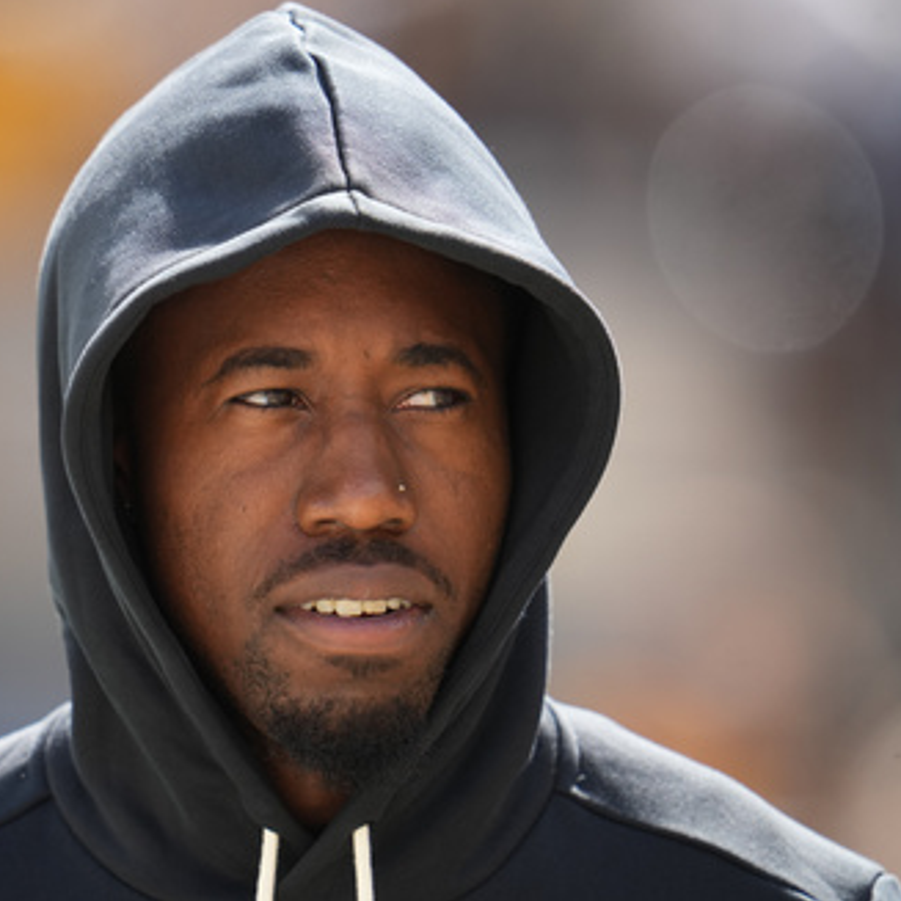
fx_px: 21909
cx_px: 311
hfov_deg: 2.4
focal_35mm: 744
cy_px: 434
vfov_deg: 2.4
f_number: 4
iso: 640
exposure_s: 1/1000
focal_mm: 560
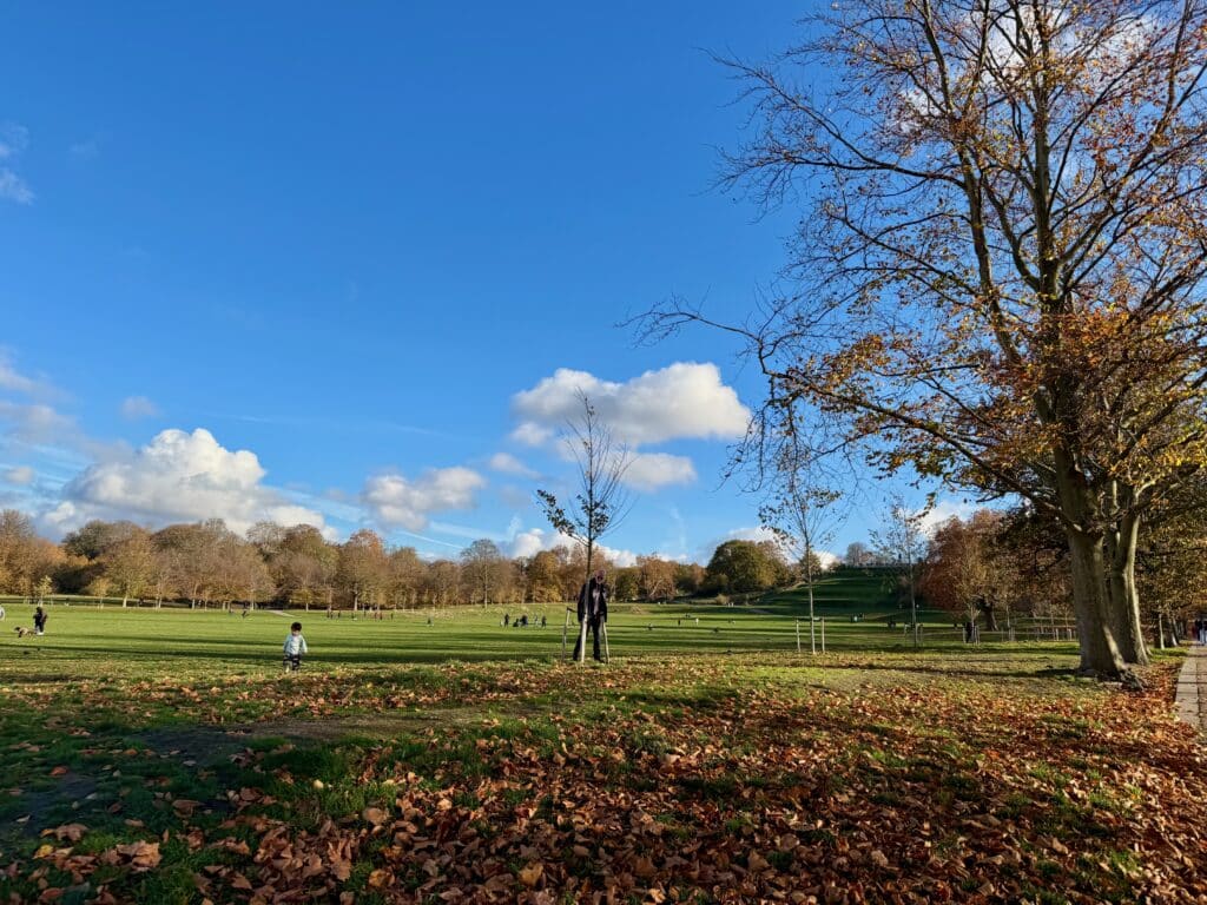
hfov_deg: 71.6
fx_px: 837
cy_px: 452
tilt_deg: +10.8
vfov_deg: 56.8
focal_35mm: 24
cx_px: 604
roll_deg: -2.6
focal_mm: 6.76
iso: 80
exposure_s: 1/3247
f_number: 1.78
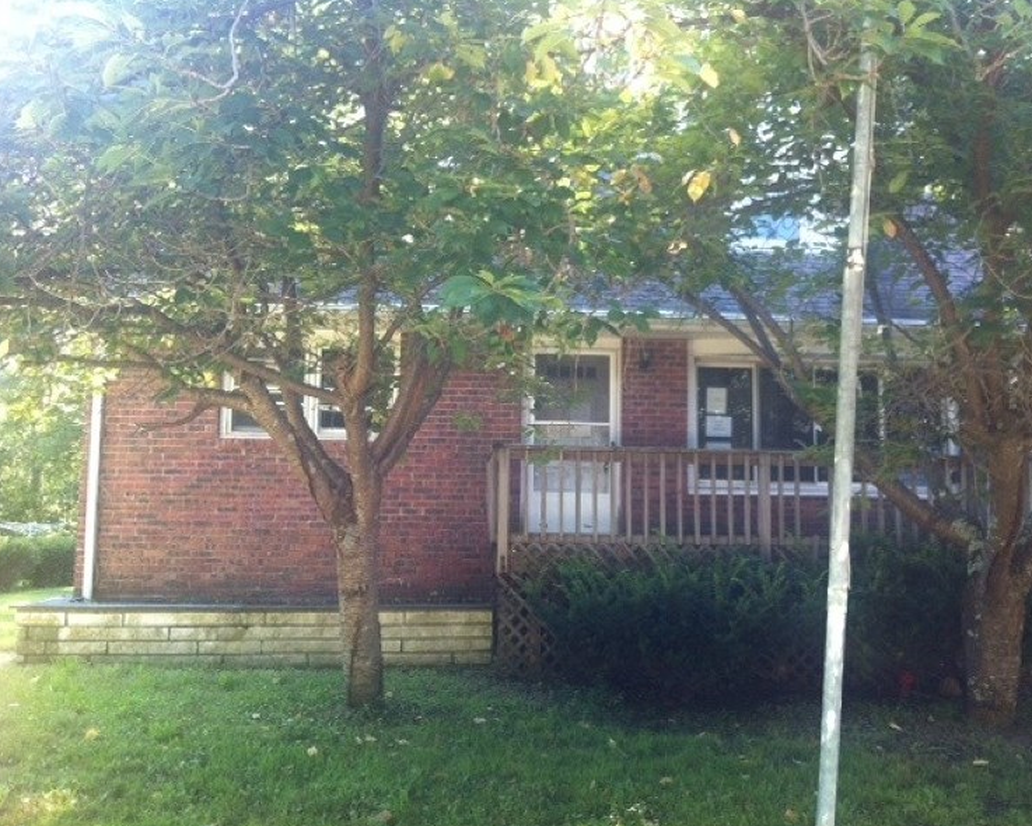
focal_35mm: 37
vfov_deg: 40.1
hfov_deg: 49.0
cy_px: 414
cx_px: 548
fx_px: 1130
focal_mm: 3.85
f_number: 2.8
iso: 80
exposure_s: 1/40
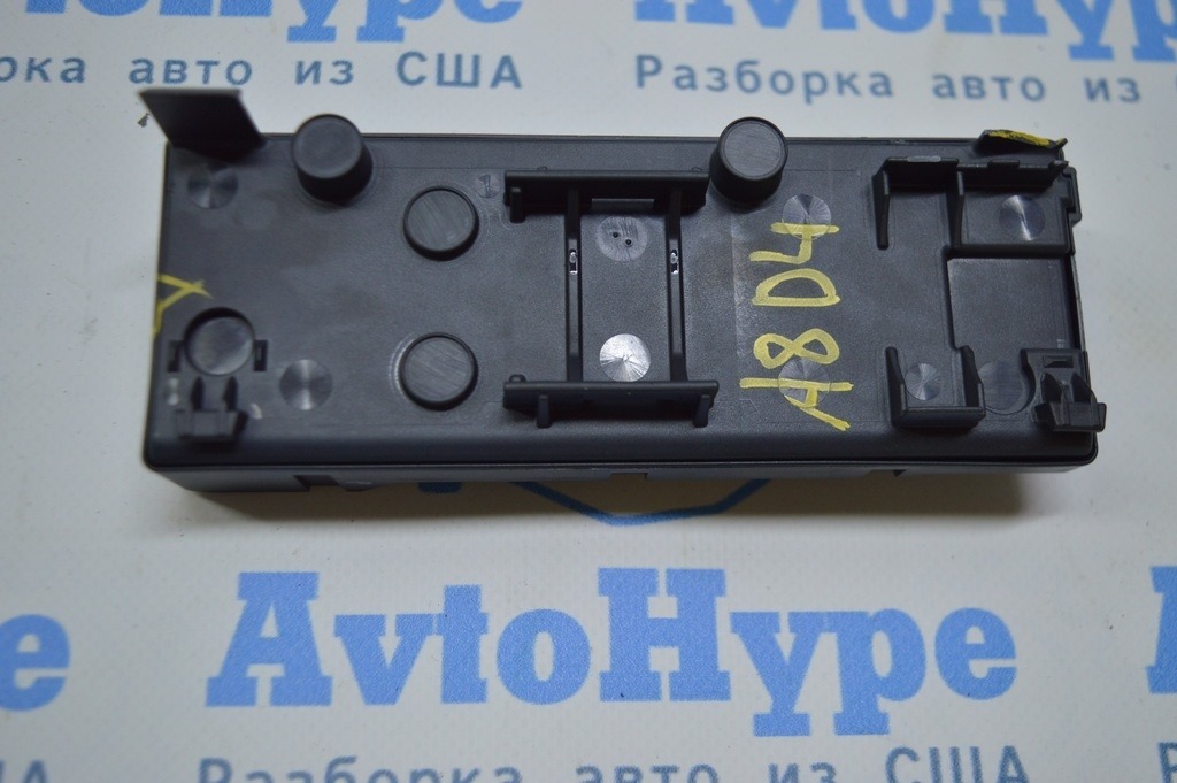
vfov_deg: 35.4
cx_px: 588
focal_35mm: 38
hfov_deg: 51.3
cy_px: 392
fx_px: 1225
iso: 400
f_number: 4
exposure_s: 1/125
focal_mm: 25
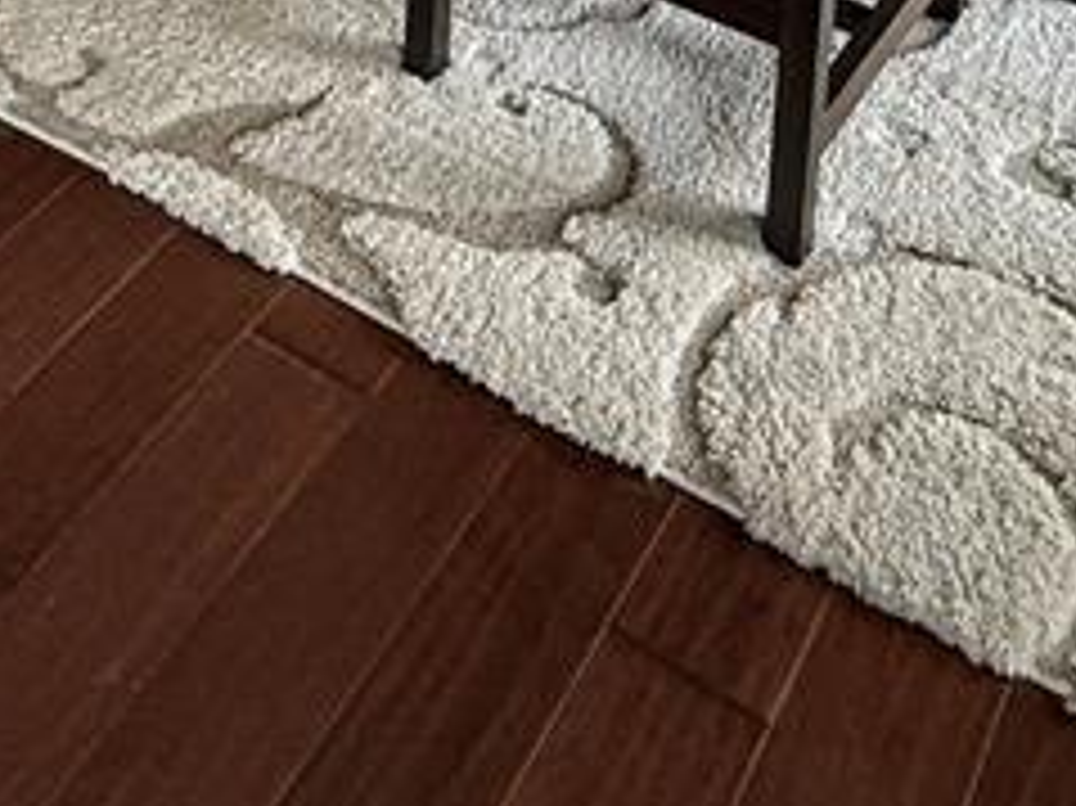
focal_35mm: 60
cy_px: -747
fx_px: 1864
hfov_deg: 31.5
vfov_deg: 18.0
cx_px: 234
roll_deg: +2.1
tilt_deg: -14.2
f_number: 2.2
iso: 100
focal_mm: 2.22
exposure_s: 1/99
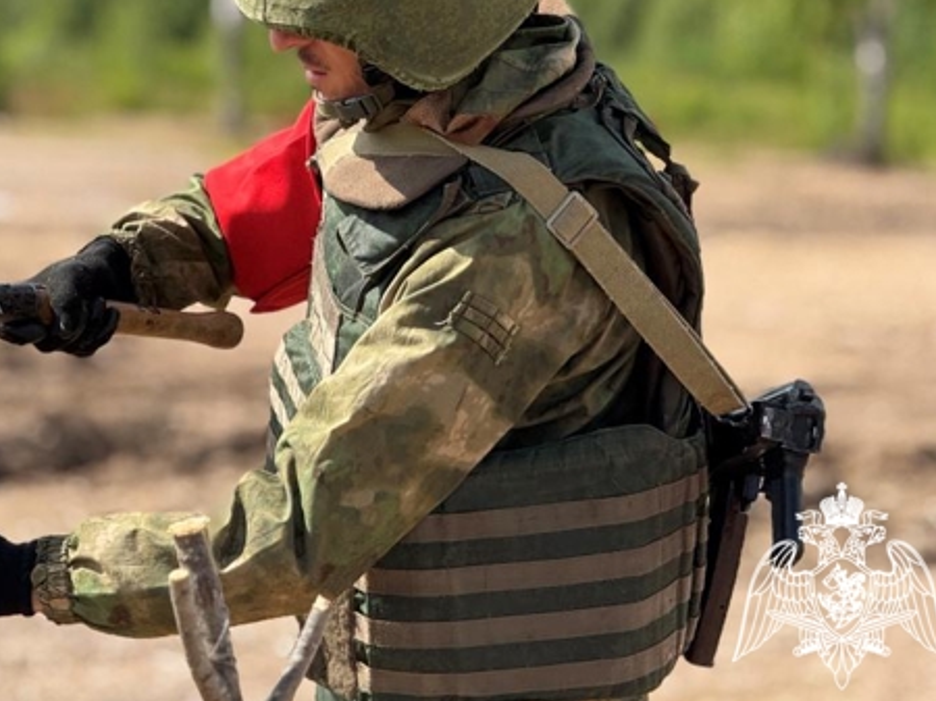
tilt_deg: -2.4
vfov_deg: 8.3
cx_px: 276
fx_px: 4810
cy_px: 187
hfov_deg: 11.1
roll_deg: -0.5
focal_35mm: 178
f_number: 2.8
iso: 64
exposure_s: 1/1048
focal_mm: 15.66
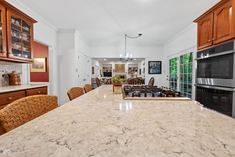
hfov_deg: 100.4
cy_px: 78
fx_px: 98
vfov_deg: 77.3
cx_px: 118
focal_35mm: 15
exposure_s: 1/15
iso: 2500
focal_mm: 15
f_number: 9
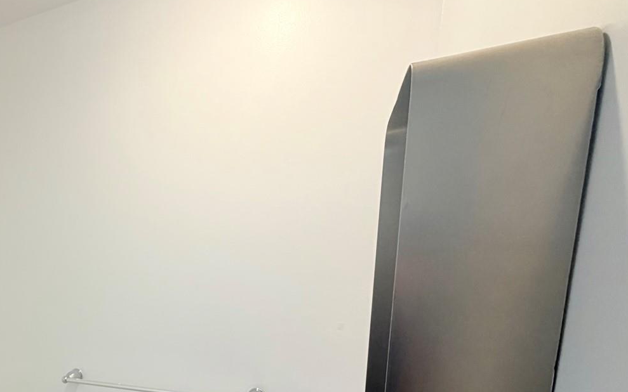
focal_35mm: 24
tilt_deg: -7.6
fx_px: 411
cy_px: 331
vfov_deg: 47.3
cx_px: 128
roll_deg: +1.2
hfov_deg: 67.9
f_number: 2.2
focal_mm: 2.22
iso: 160
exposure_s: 1/120
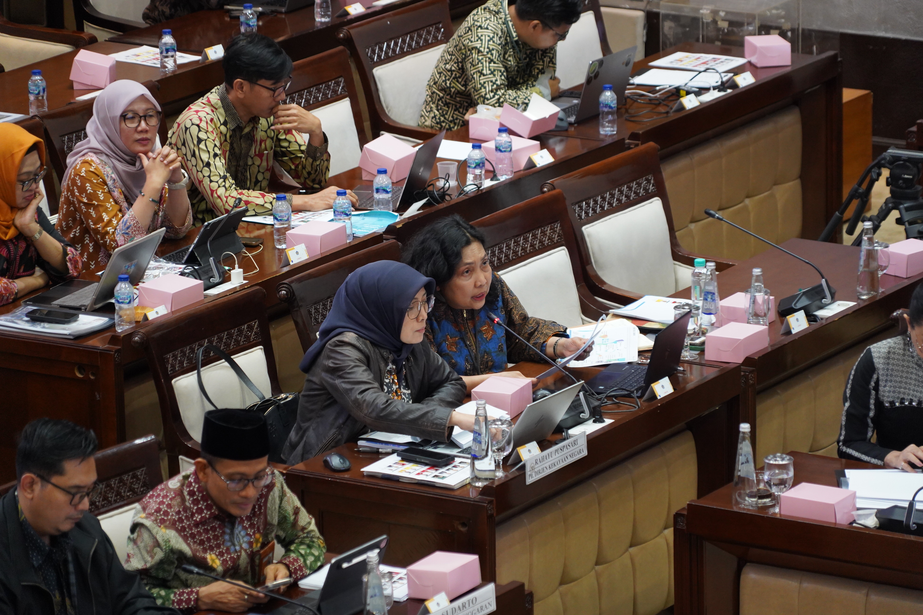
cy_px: 308
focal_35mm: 205
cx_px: 462
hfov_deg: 10.0
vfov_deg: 6.7
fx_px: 5256
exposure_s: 1/160
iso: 4000
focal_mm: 205
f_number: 6.3
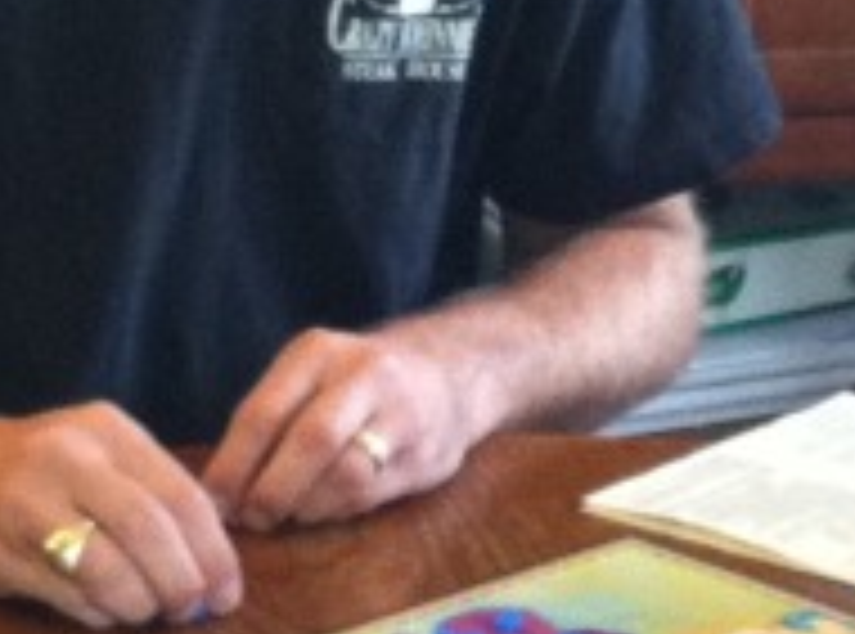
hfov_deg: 10.5
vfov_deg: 7.8
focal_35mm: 189
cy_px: 135
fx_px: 4651
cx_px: 567
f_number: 2.8
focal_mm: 3.85
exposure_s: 1/15
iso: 250
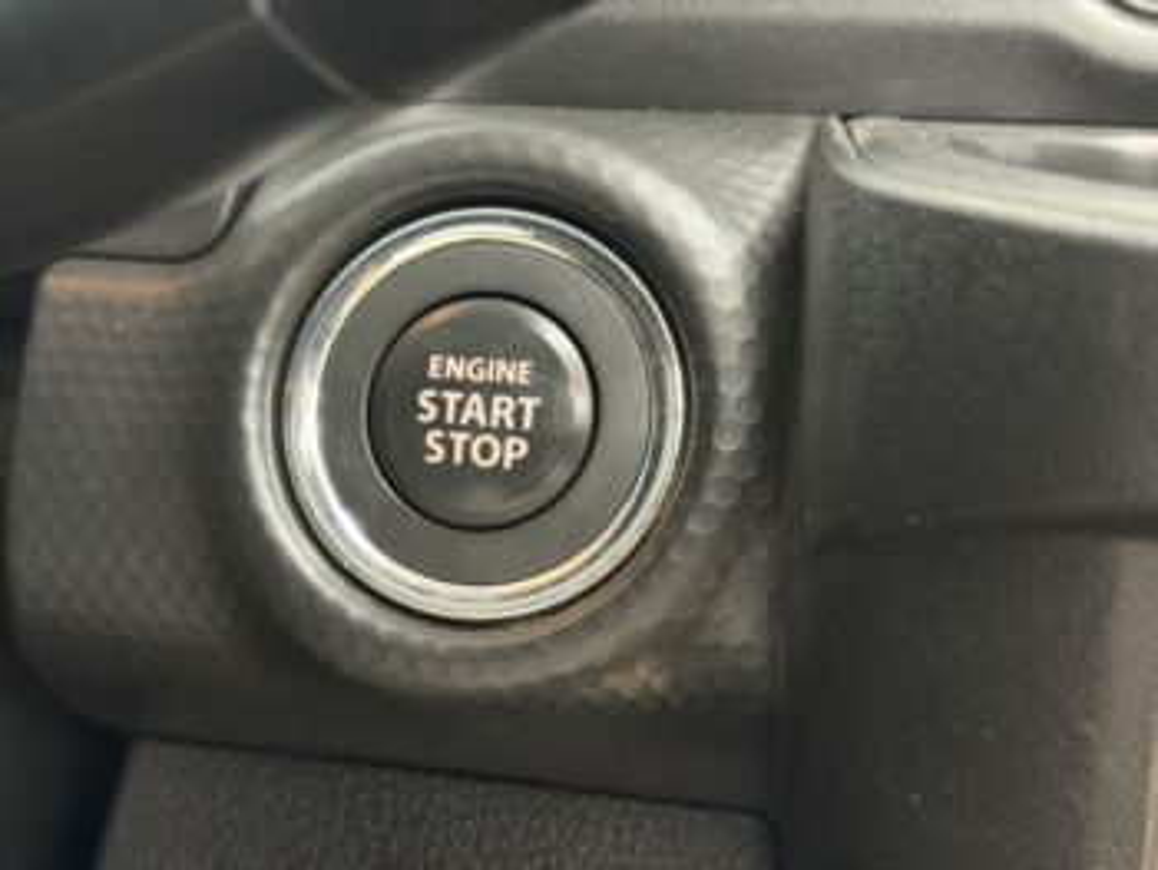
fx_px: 1741
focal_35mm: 52
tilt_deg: -15.3
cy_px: 435
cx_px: 579
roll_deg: +0.3
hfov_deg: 36.8
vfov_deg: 28.1
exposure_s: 1/25
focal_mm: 5.96
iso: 400
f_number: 1.6
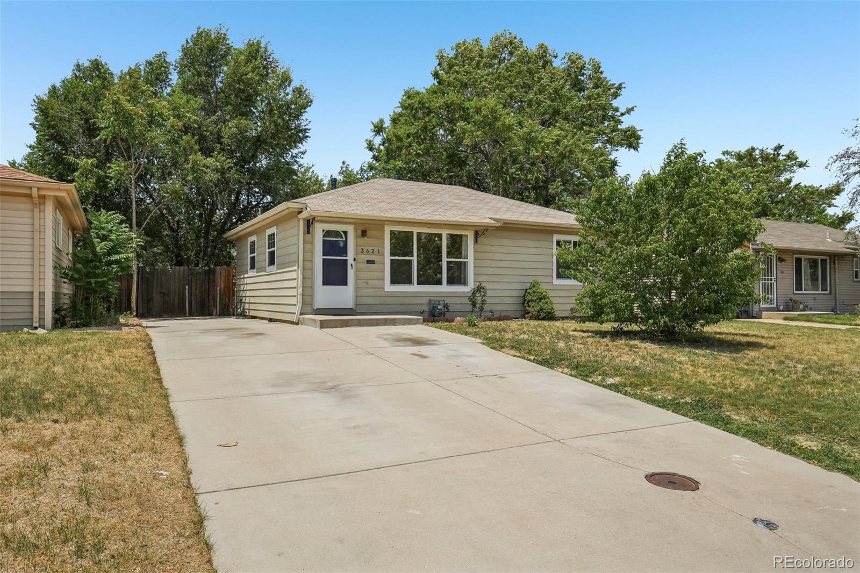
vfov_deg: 53.1
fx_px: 573
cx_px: 430
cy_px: 286
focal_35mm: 24
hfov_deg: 73.8
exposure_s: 1/1600
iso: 400
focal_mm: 16
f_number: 8
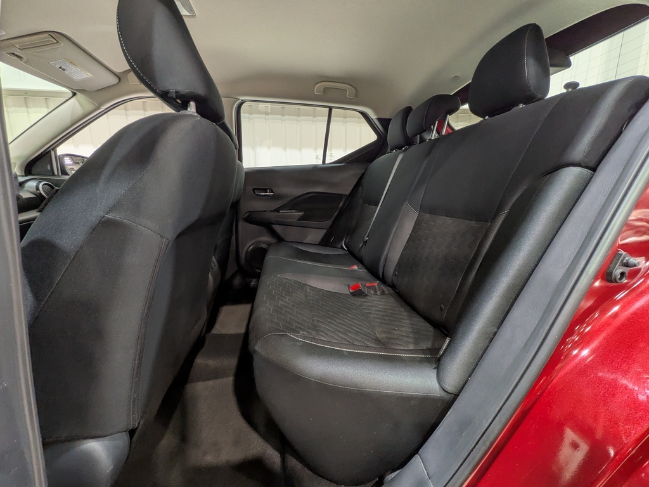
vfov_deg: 85.7
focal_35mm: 14
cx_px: 324
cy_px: 244
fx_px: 262
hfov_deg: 102.1
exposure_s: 1/24
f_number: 2.2
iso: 73
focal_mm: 1.83
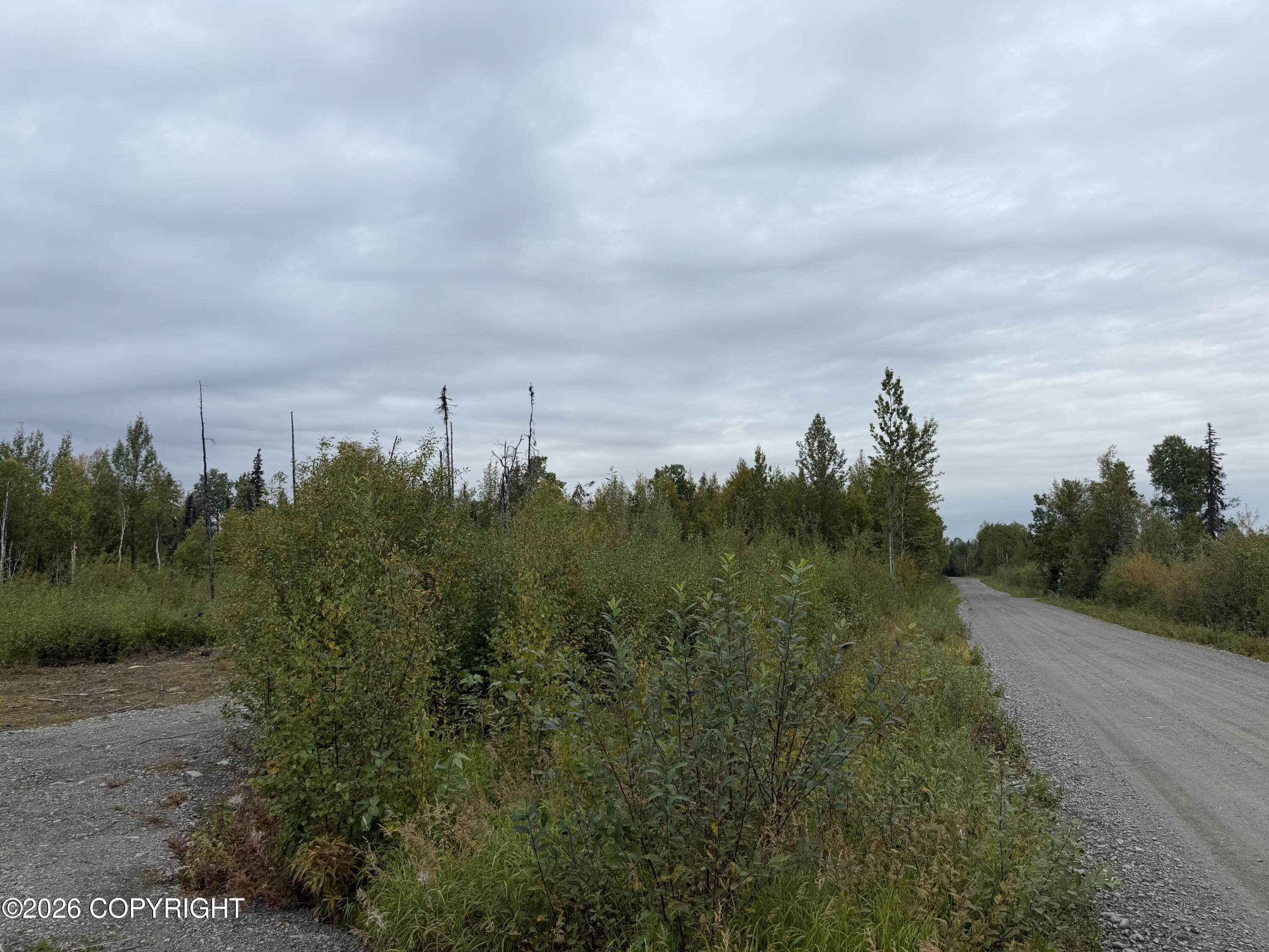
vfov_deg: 56.8
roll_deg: +0.0
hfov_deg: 71.6
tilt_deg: +6.6
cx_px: 634
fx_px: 880
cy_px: 476
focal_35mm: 24
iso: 80
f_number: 1.78
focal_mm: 6.76
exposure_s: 1/1727
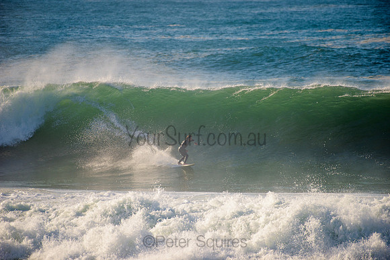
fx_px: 5418
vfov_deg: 2.8
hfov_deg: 4.1
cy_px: 130
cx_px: 195
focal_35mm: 500
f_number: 5.6
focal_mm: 500
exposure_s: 1/1600
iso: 140
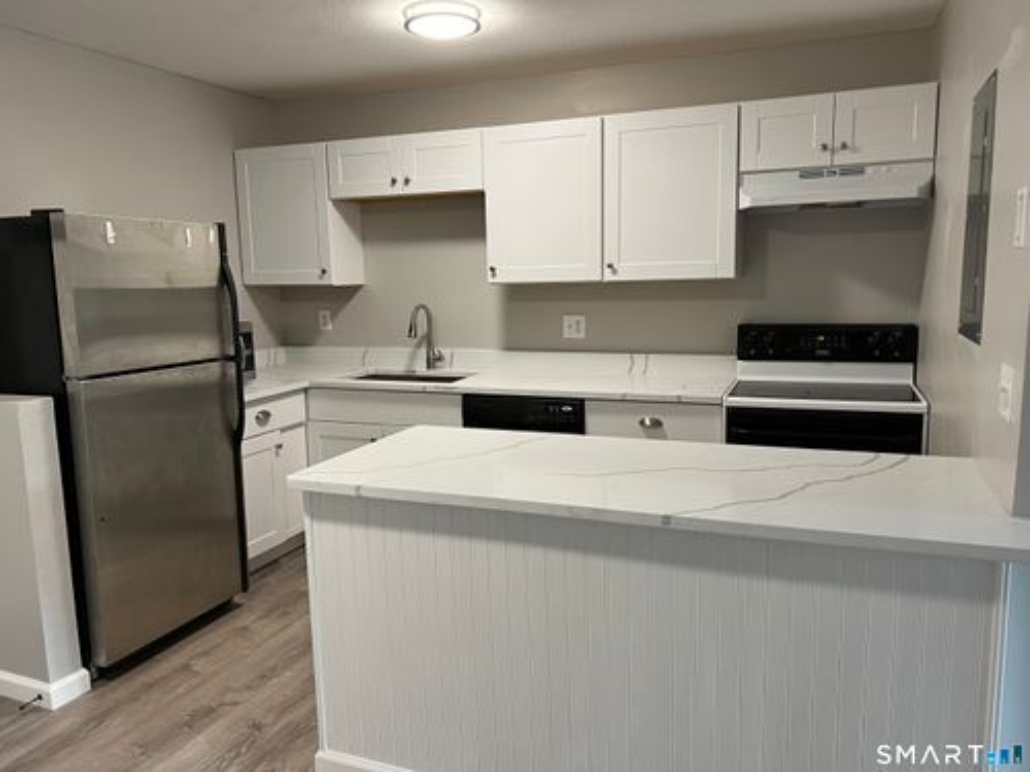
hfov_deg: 67.3
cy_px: 386
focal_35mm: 26
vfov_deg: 53.1
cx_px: 515
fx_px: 774
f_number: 1.5
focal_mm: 5.7
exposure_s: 1/60
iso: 100
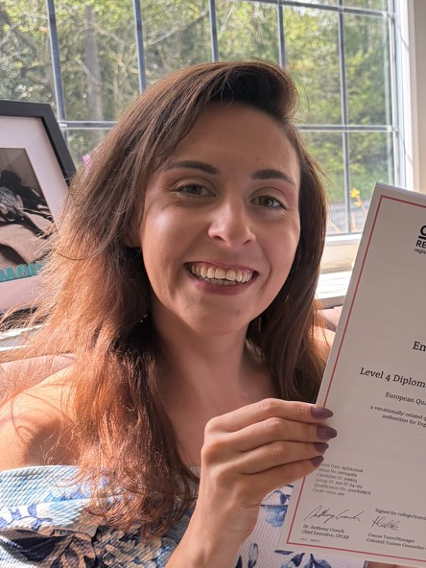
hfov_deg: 31.5
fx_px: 738
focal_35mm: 45
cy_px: 289
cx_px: 328
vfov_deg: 42.1
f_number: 1.6
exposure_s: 1/174
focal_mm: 5.96
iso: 50
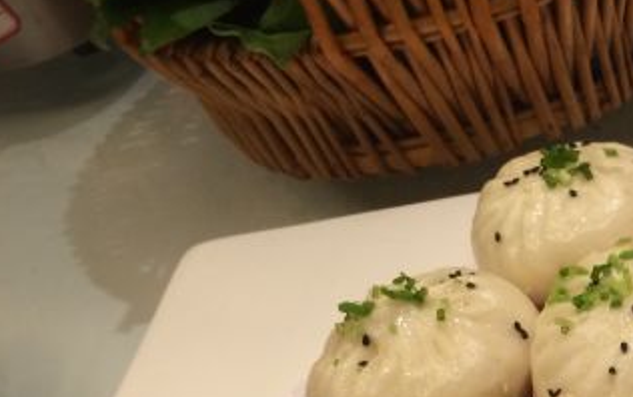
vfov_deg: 18.6
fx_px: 1174
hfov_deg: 27.8
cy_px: 404
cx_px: 679
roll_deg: +15.0
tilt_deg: -40.8
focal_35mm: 68
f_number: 2.2
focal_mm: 4.15
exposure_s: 1/33
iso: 40
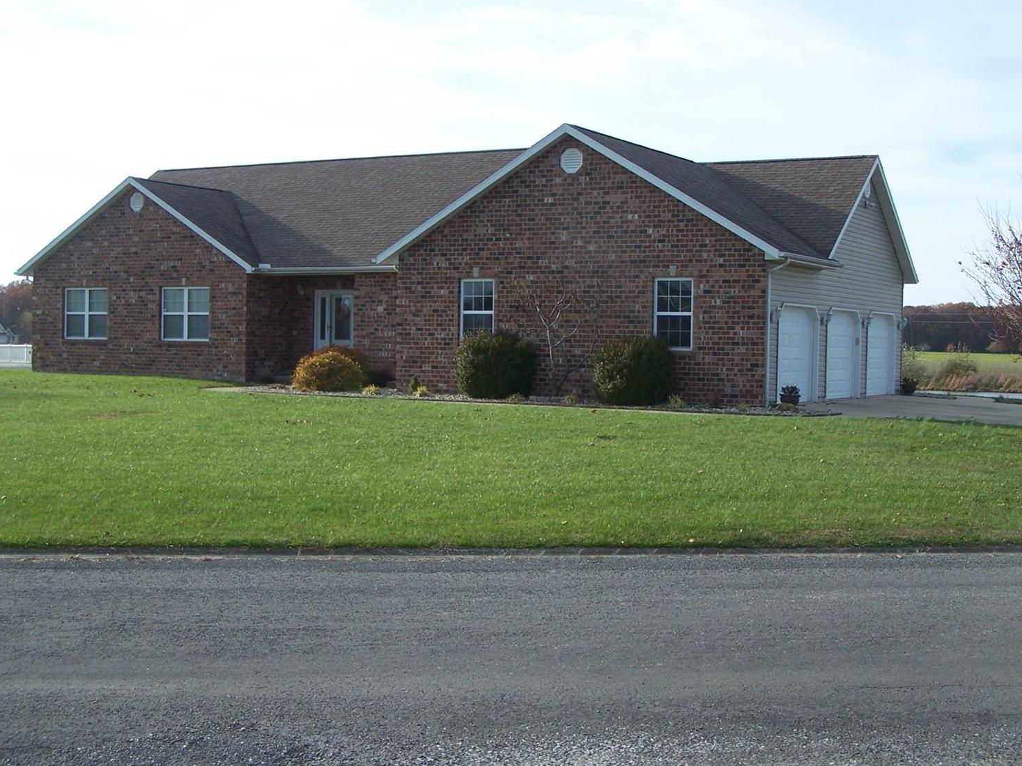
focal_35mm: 52
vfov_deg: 28.0
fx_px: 1535
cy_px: 361
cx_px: 517
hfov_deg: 36.8
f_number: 3
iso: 80
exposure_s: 1/750
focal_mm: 8
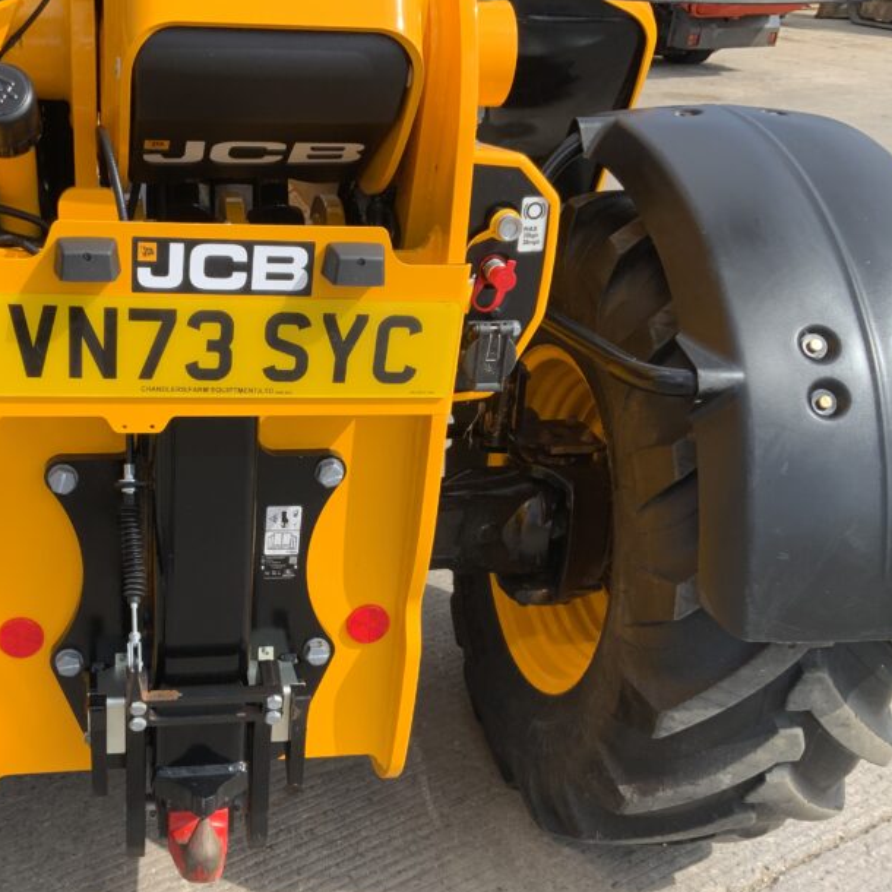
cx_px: 273
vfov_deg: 39.1
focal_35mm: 43
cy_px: 503
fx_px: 1254
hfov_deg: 38.6
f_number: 1.8
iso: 16
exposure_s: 1/781
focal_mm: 3
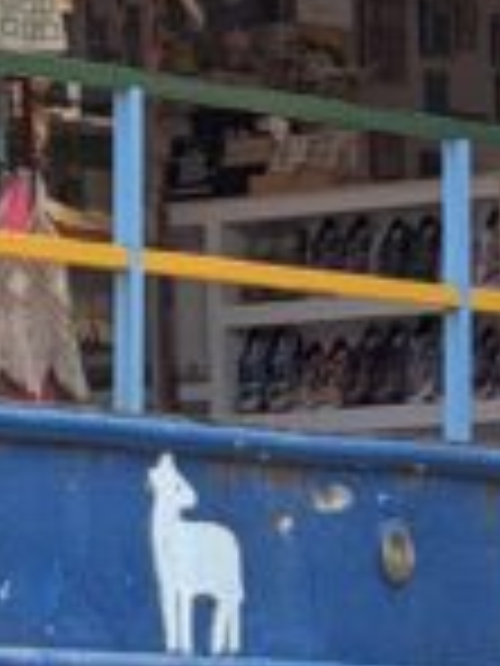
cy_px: -112
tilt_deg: +10.2
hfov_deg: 4.4
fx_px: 6394
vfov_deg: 5.9
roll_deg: +0.5
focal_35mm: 332
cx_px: -450
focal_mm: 6.76
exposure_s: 1/975
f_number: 1.78
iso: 64
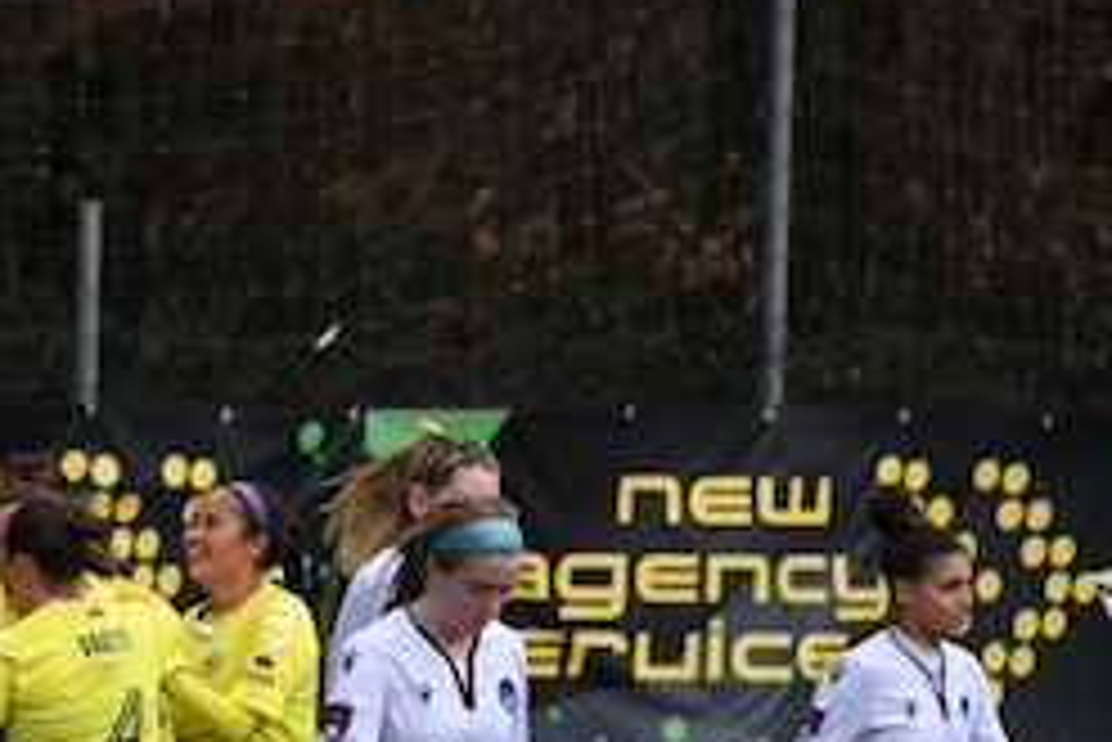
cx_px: -149
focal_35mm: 776
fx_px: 23983
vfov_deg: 1.8
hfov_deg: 2.7
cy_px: 751
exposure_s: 1/1000
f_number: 5.6
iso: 1600
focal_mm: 300
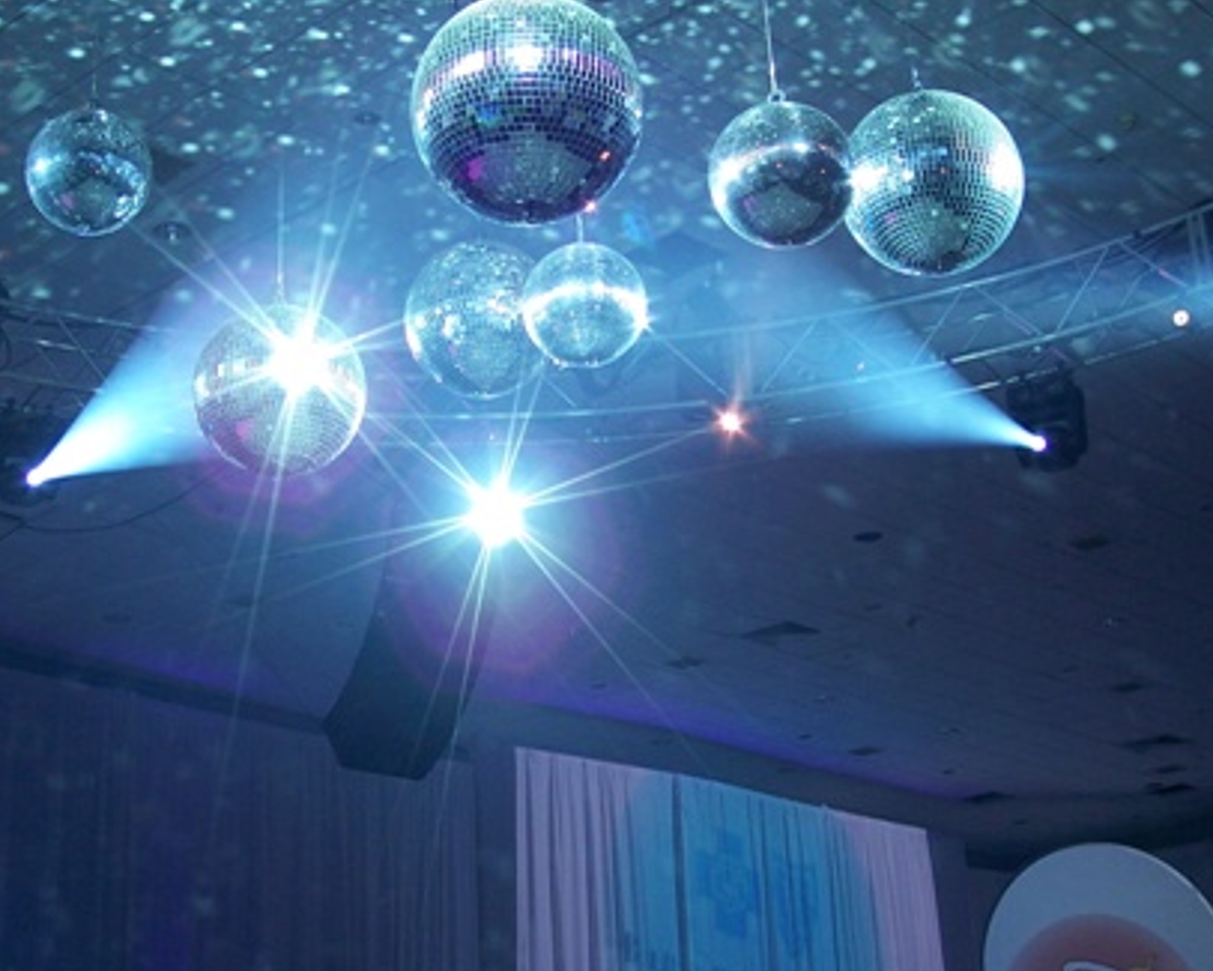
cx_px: 490
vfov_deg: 25.2
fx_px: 2155
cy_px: 269
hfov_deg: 31.4
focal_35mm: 60
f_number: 3.4
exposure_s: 1/30
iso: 140
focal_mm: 8
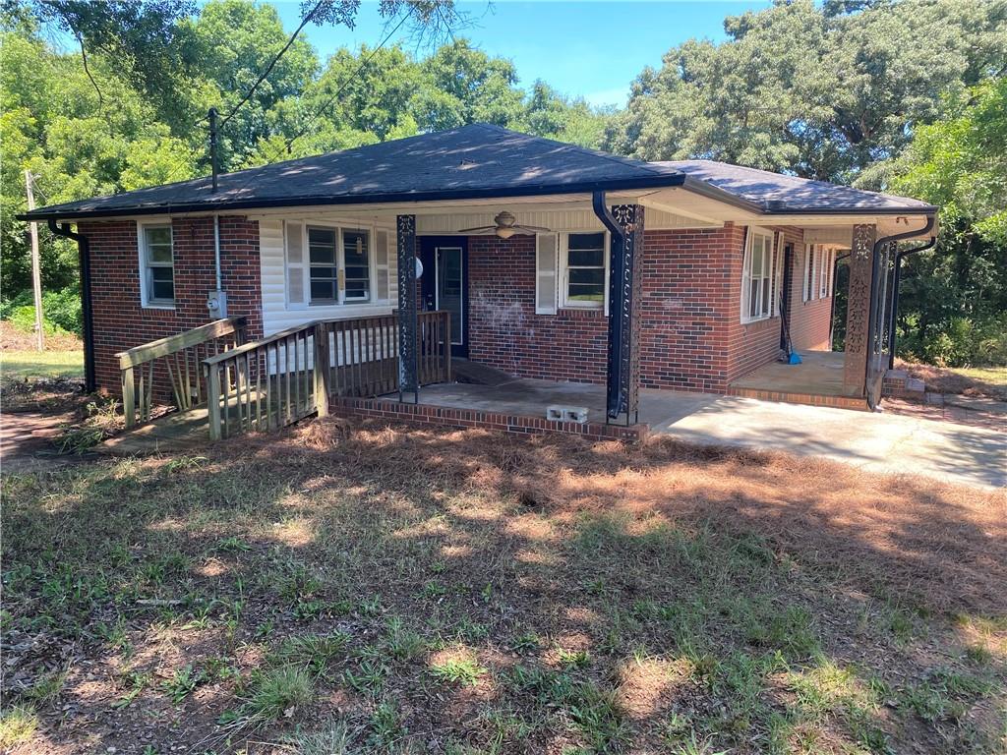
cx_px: 504
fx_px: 756
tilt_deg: -6.9
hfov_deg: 67.3
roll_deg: -0.2
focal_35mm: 26
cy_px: 378
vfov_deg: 53.1
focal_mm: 4.25
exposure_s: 1/169
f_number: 1.8
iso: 32
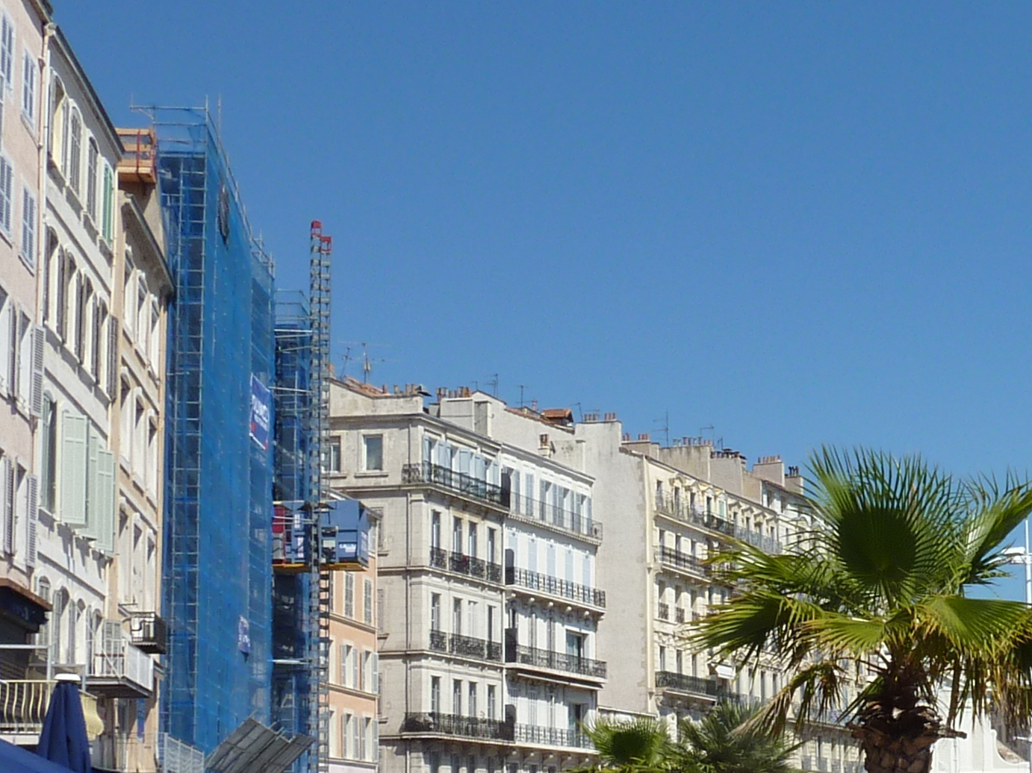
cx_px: 783
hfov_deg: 28.9
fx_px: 1967
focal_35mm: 66
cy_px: 673
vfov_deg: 21.8
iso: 80
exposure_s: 1/500
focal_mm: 4.1
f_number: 5.6
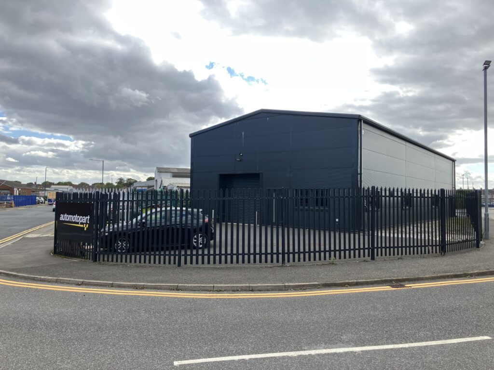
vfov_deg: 49.7
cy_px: 185
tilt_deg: +2.7
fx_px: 400
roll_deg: -1.4
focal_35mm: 28
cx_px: 247
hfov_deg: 63.4
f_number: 1.8
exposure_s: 1/317
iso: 32
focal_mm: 3.99
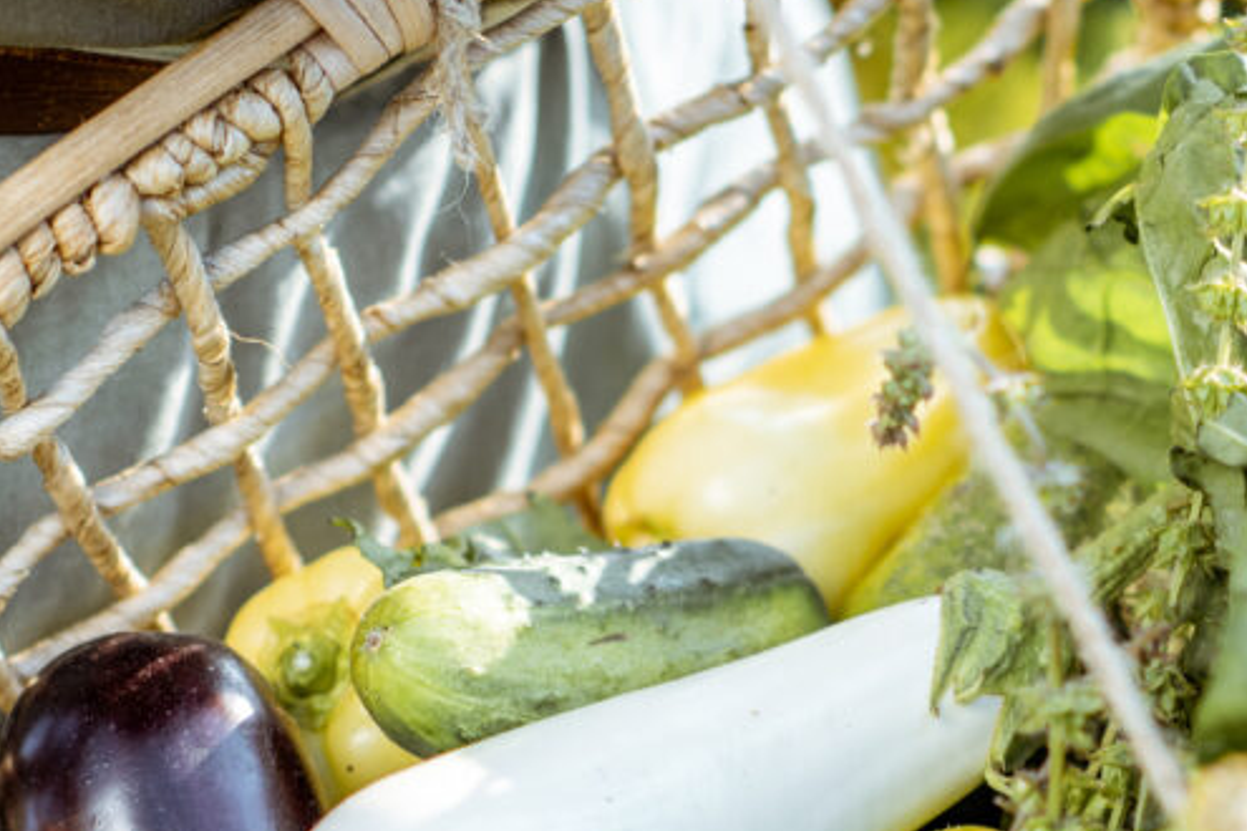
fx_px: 7620
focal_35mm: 220
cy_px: 876
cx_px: 1025
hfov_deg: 9.3
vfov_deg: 6.2
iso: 160
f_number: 2.2
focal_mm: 85
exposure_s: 1/1250
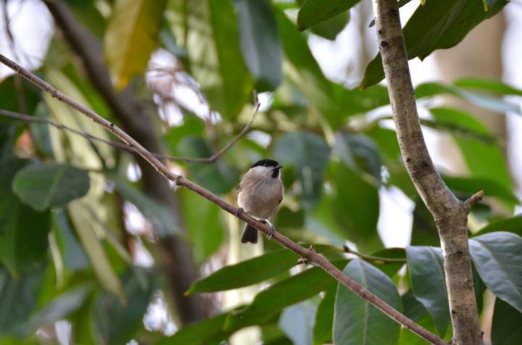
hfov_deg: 6.6
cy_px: 172
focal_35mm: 315
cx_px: 261
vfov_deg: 4.3
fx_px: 4555
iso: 800
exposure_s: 1/200
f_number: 5.3
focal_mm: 210
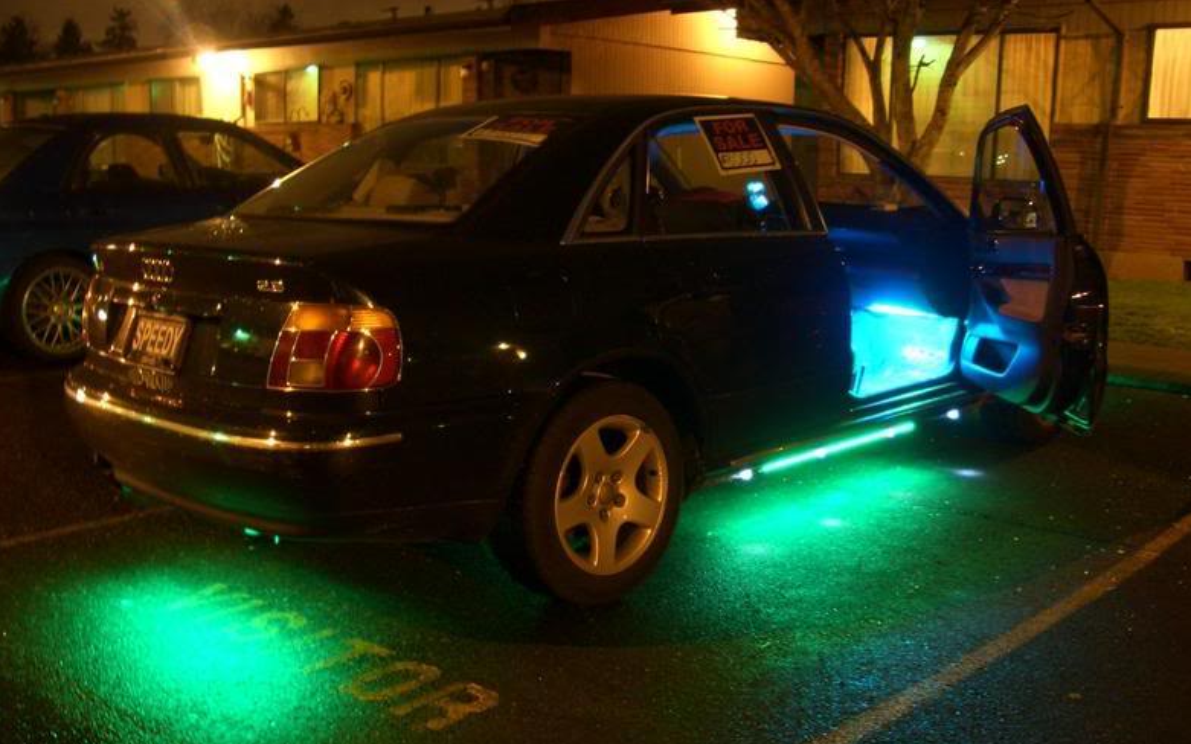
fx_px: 1233
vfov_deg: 33.4
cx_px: 596
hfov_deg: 51.5
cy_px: 456
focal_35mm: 38
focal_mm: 5.8
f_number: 2.6
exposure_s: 4
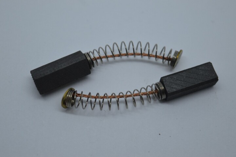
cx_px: 118
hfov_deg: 24.6
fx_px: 540
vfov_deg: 16.5
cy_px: 78
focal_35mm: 82
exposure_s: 1/125
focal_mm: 55
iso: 320
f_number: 5.6
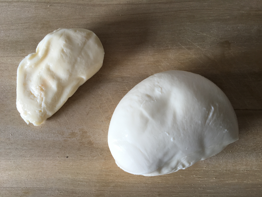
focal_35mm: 29
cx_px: 131
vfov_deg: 48.2
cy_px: 98
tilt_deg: -84.9
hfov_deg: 61.7
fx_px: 219
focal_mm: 4.15
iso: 32
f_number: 2.2
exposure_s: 1/50
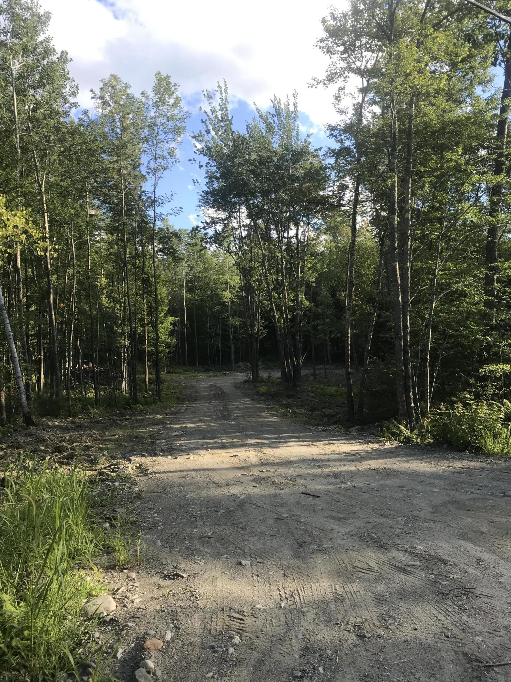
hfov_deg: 49.7
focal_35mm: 28
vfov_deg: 63.4
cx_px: 256
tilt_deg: +4.9
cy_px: 341
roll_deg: +3.1
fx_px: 551
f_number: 1.8
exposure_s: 1/560
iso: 20
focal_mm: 3.99
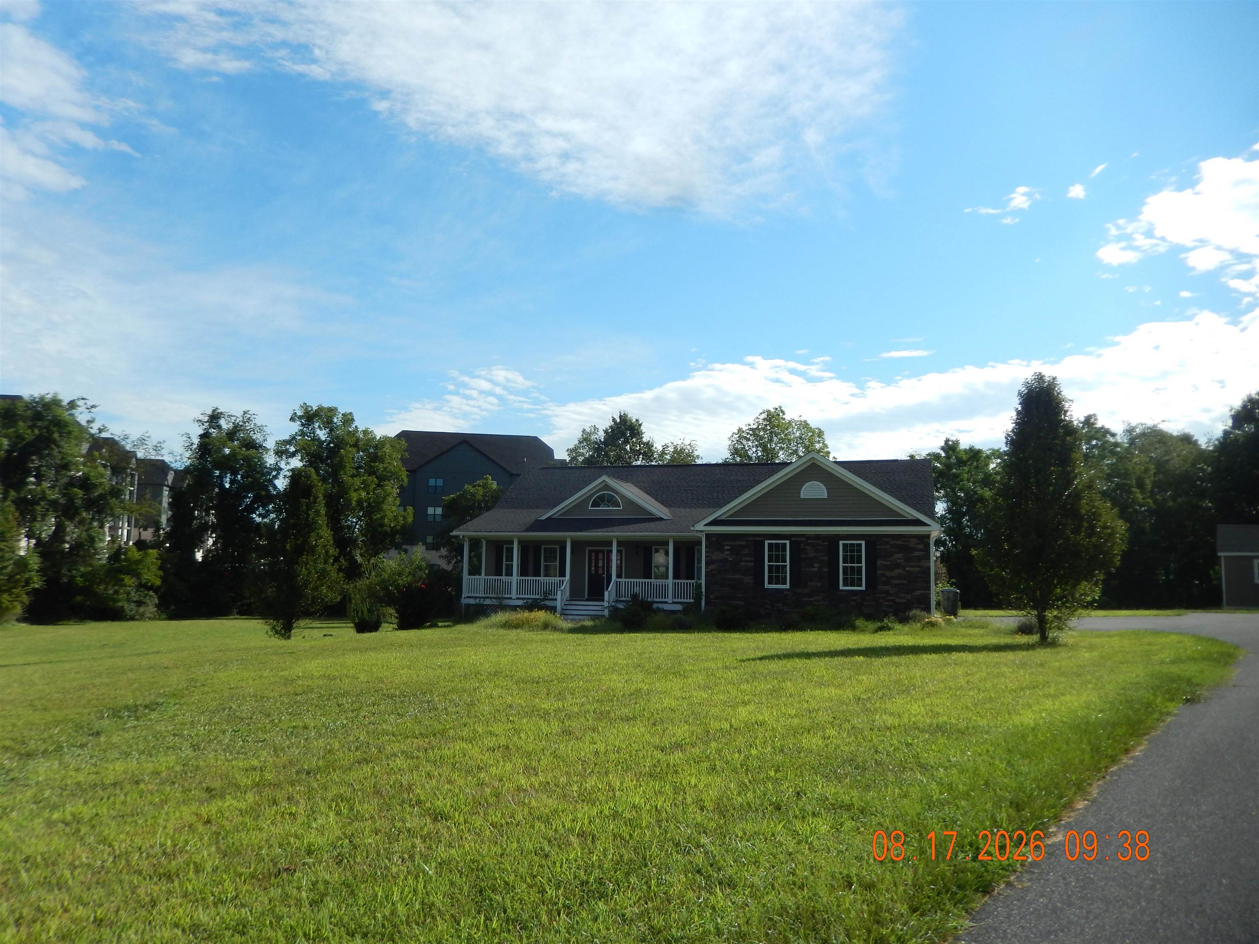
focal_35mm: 25
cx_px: 630
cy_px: 472
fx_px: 909
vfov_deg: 54.9
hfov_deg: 69.4
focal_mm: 4.5
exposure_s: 1/1500
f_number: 3.4
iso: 125
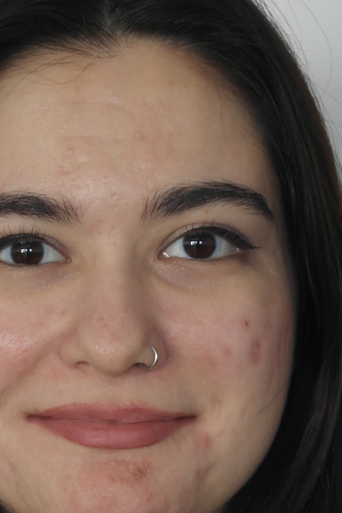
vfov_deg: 9.4
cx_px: 65
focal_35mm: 218
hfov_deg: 6.3
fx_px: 3106
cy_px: 450
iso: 400
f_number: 5
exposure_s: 1/50
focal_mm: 45
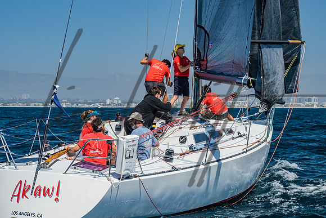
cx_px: 201
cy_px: 78
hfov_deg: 19.4
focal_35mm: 105
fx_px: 950
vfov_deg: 13.0
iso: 160
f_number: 6.3
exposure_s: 1/400
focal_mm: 80
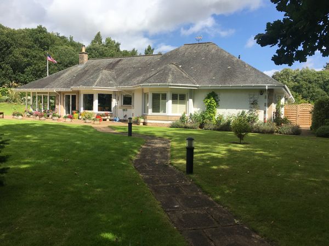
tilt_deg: -1.3
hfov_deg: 61.7
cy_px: 123
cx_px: 164
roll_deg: -2.0
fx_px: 276
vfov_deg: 48.2
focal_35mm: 29
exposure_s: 1/1508
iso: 25
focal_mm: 4.15
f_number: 2.2
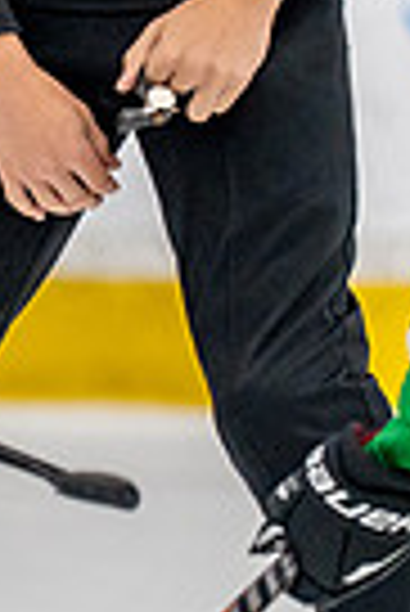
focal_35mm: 1084
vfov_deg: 1.9
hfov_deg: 1.3
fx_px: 18470
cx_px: -151
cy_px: 290
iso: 1000
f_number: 2.8
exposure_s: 1/1250
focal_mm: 173
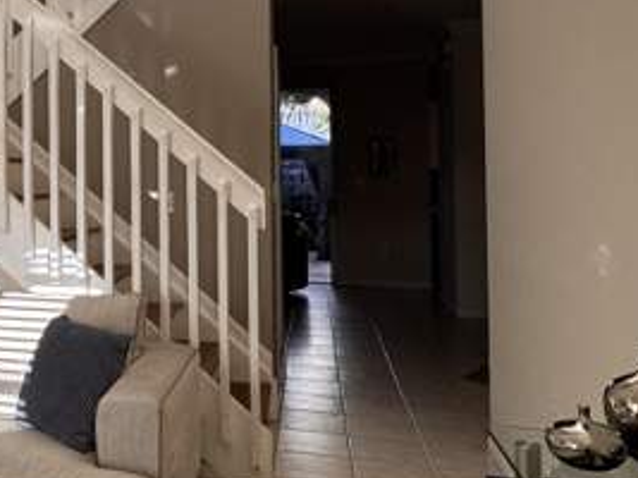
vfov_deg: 34.0
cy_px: 155
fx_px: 774
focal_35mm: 42
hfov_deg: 41.2
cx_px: 60
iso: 100
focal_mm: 2.22
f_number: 2.2
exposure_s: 1/99
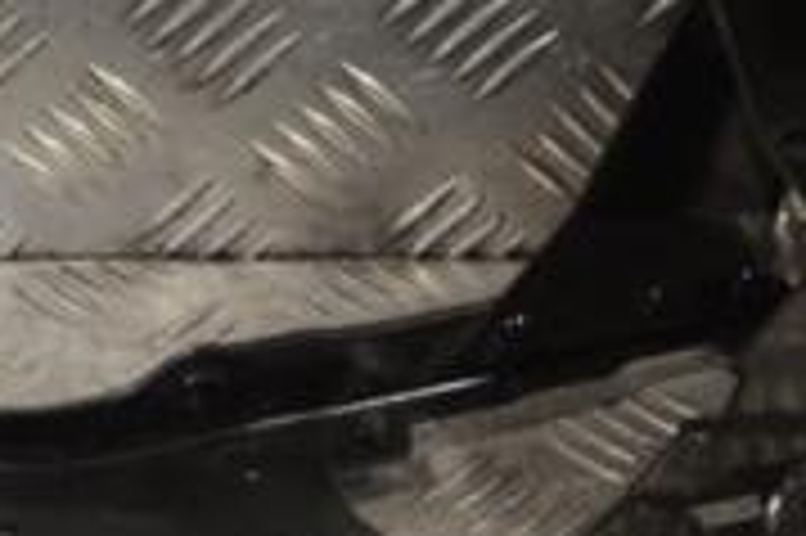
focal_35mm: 211
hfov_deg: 9.7
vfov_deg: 6.5
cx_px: 72
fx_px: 4720
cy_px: 27
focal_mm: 42
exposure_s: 1/30
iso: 140
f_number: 5.3
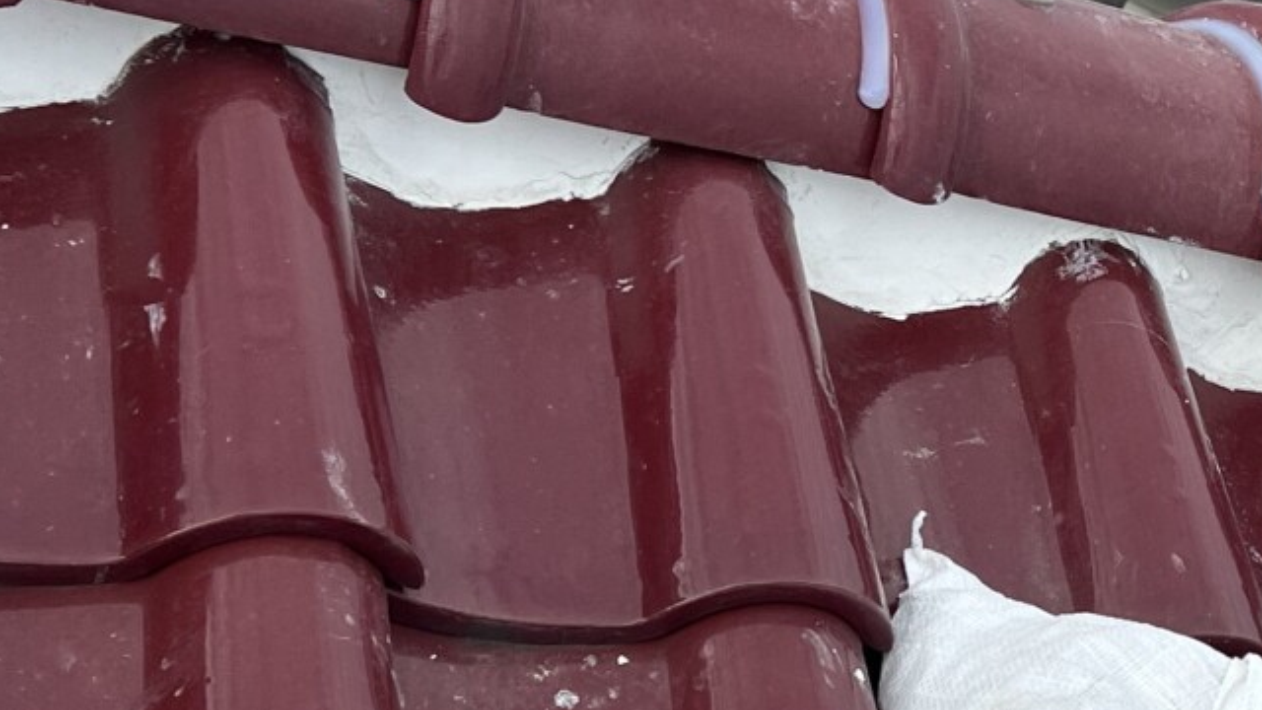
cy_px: 323
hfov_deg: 21.6
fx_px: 3212
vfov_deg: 12.6
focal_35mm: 96
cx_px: 1213
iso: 50
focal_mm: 5.7
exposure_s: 1/2762
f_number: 1.5
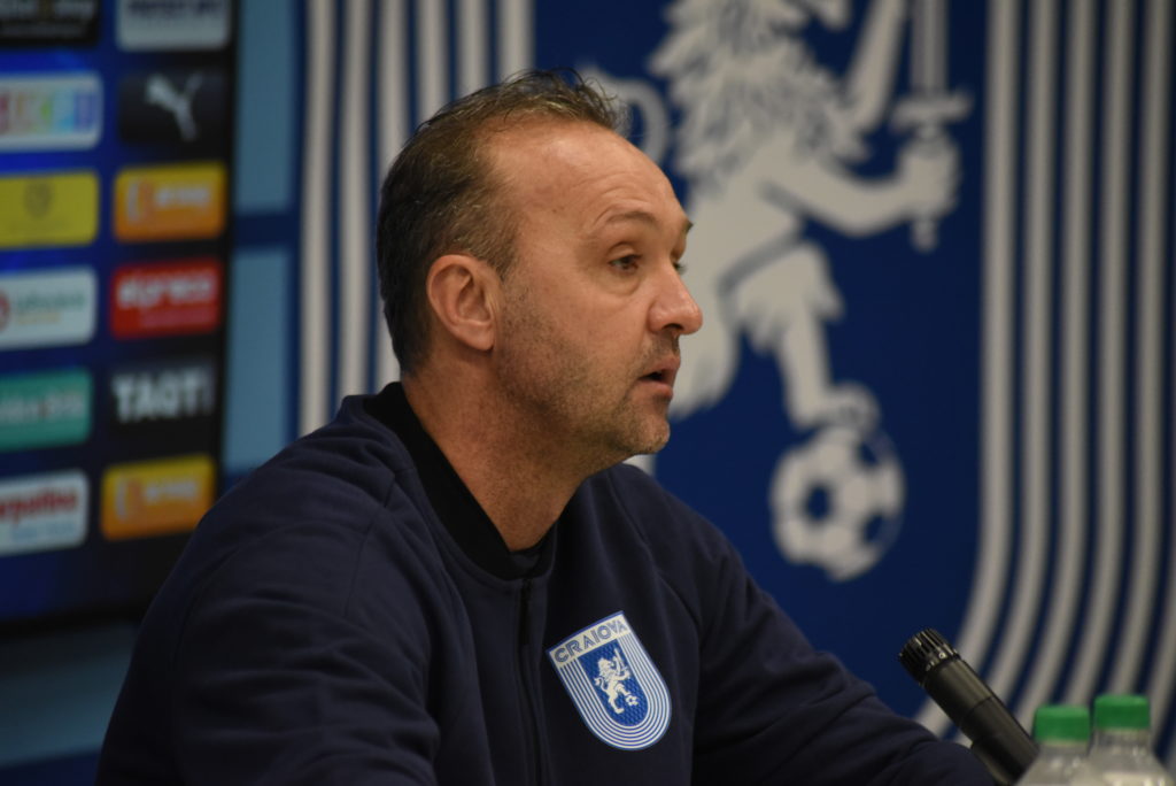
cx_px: 588
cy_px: 393
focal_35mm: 195
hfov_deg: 10.5
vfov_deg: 7.1
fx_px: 6373
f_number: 4.8
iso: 4000
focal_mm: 195
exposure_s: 1/320
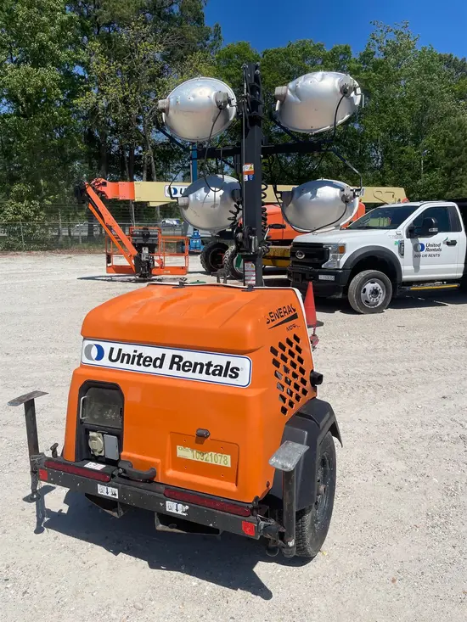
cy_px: 311
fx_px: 468
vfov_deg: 67.3
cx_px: 234
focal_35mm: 26
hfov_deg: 53.1
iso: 32
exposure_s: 1/6135
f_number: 1.6
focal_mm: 4.2
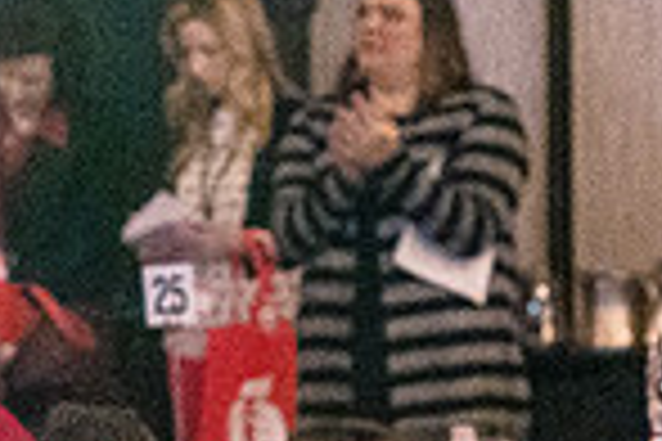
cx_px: 284
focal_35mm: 441
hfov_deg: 4.7
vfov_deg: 3.1
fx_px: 8109
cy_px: 839
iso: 6400
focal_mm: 75
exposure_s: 1/100
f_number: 4
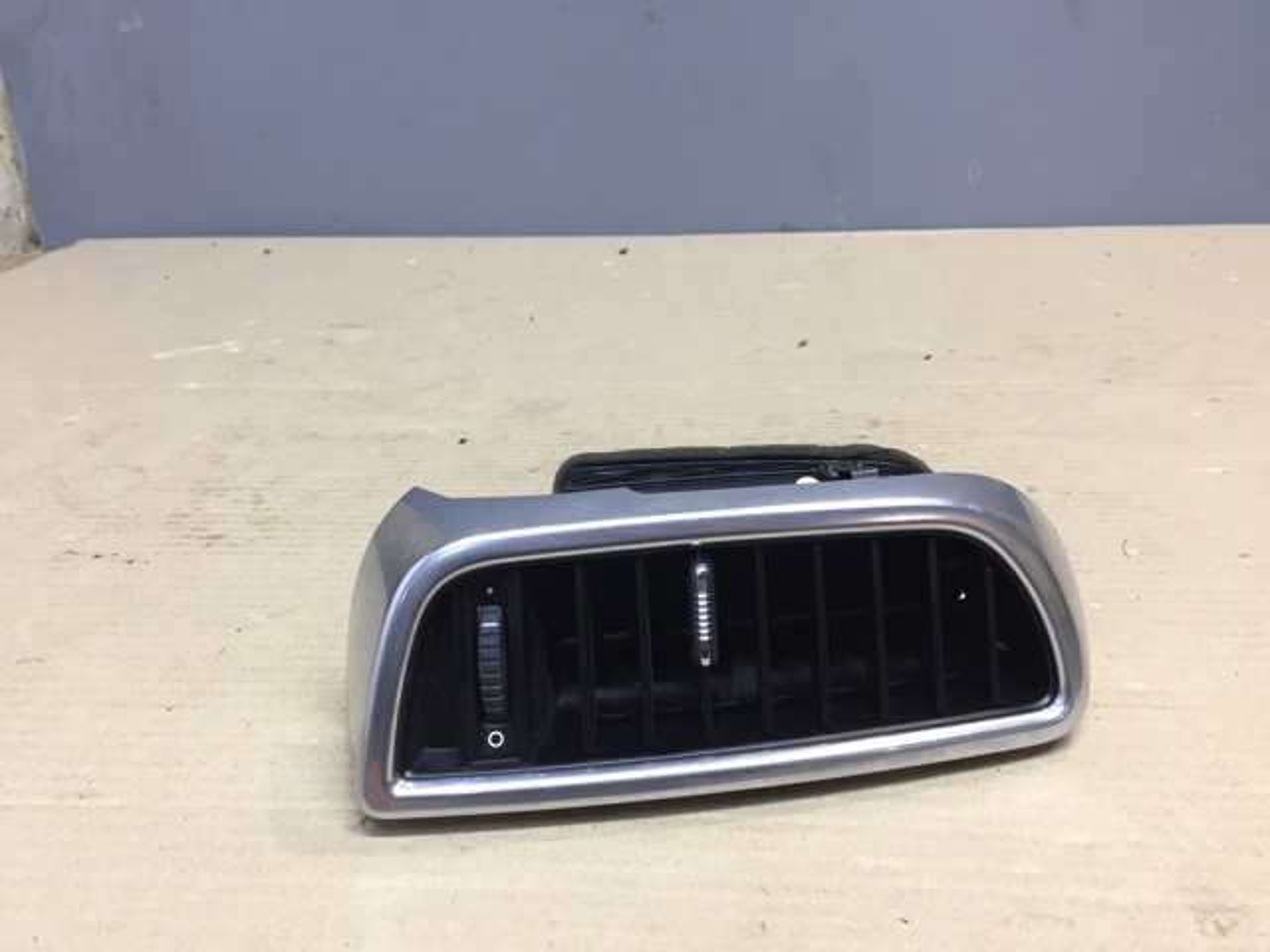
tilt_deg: -25.2
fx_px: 1064
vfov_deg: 48.2
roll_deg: +0.7
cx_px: 635
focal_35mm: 29
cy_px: 476
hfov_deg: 61.7
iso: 80
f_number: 2.2
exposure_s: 1/30
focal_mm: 4.15
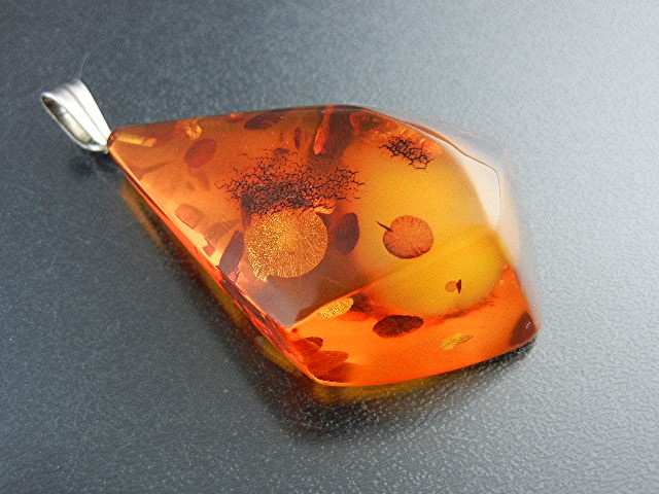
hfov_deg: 42.1
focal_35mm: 45
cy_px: 247
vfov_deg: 32.2
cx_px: 330
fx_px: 857
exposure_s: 1/5.2
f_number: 3.8
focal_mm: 8.1
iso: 200
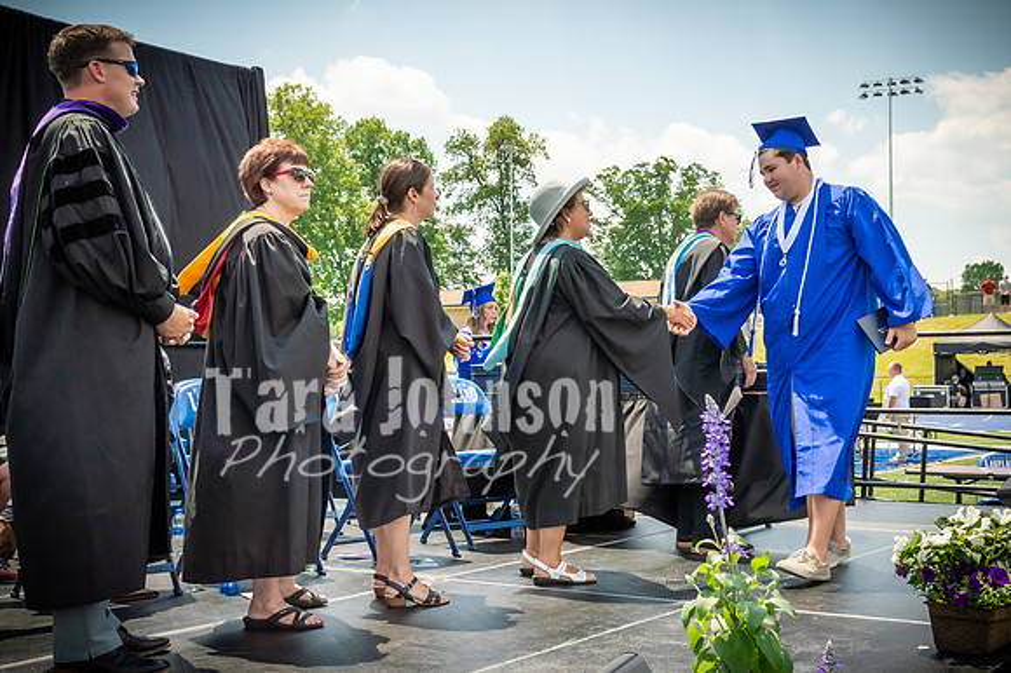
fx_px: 1366
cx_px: 607
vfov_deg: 27.7
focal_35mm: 49
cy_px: 336
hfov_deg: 40.4
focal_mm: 27
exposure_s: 1/800
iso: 200
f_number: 7.1
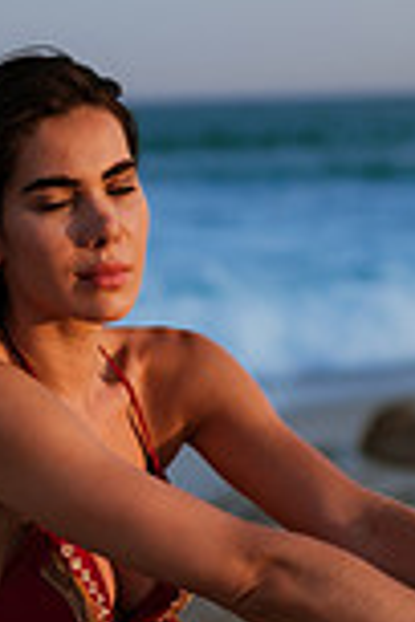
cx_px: 157
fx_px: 1781
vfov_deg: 19.6
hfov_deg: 13.3
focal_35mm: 103
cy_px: 516
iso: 100
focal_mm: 35
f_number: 1.4
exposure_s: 1/4000
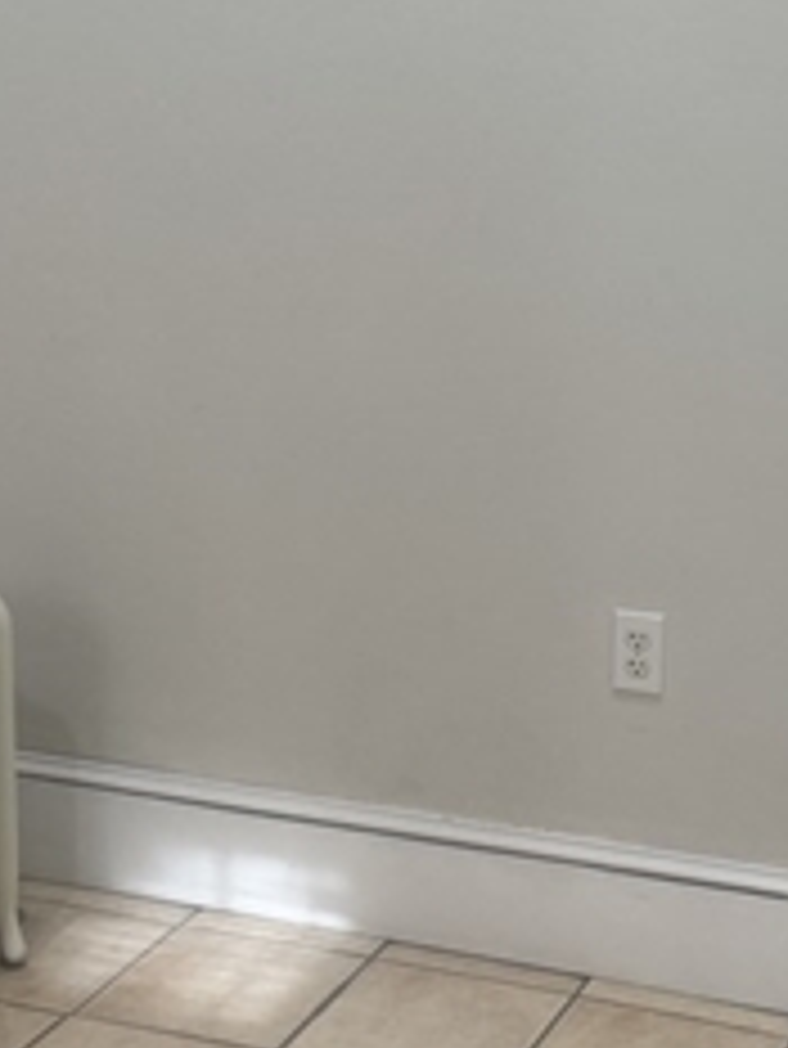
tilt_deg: -15.3
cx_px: 477
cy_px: 472
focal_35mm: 79
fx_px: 2396
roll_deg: -0.8
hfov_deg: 18.7
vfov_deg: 24.7
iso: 200
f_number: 1.78
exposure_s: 1/120
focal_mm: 6.76
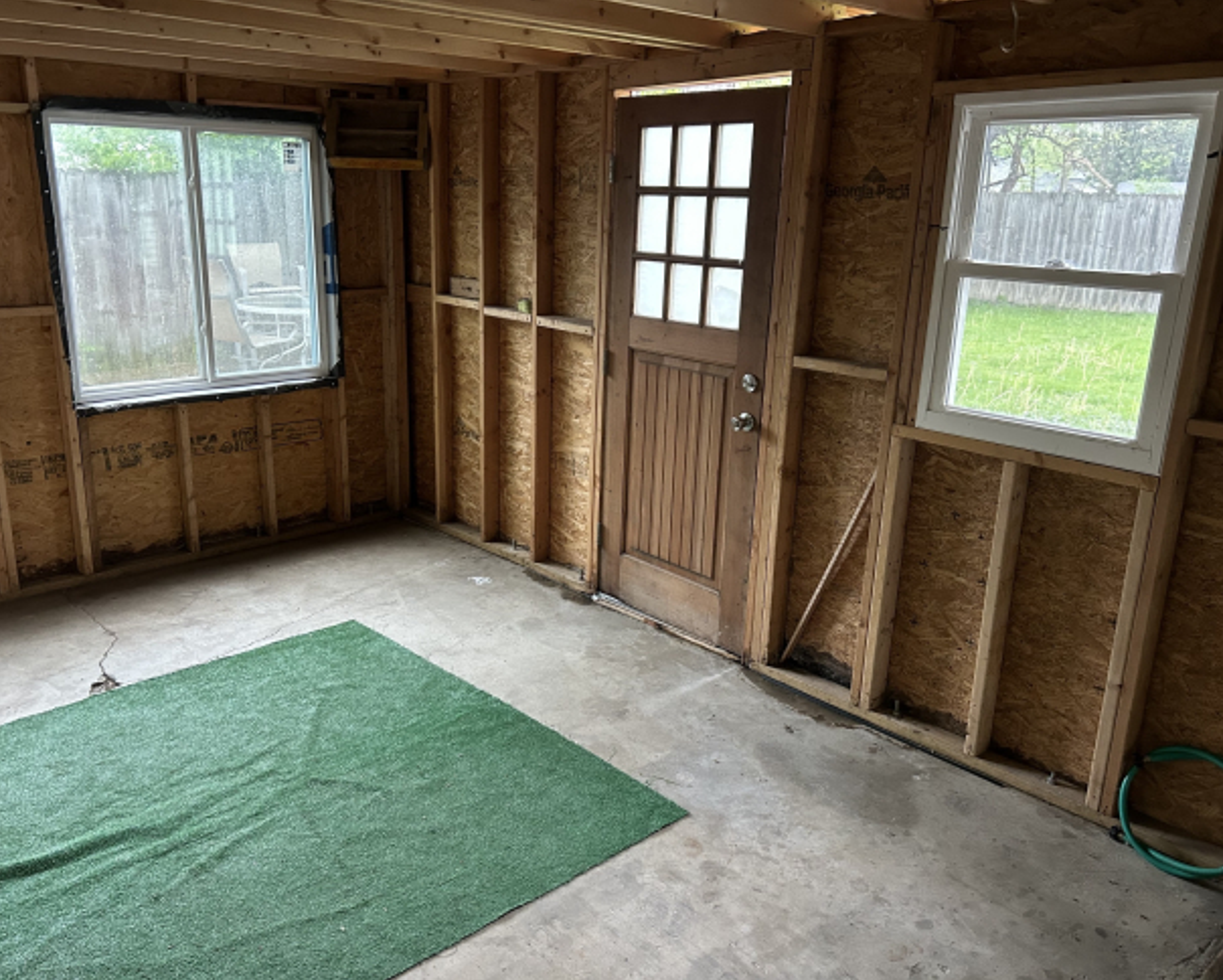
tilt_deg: -15.4
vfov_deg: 51.6
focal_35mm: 28
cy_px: 476
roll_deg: -0.8
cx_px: 590
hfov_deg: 62.2
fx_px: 1014
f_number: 1.5
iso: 320
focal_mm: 5.7
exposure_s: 1/60
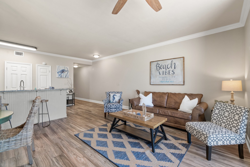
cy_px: 84
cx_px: 125
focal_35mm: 15
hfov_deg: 100.4
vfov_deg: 77.3
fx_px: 104
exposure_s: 1/15
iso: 800
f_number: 8
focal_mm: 10
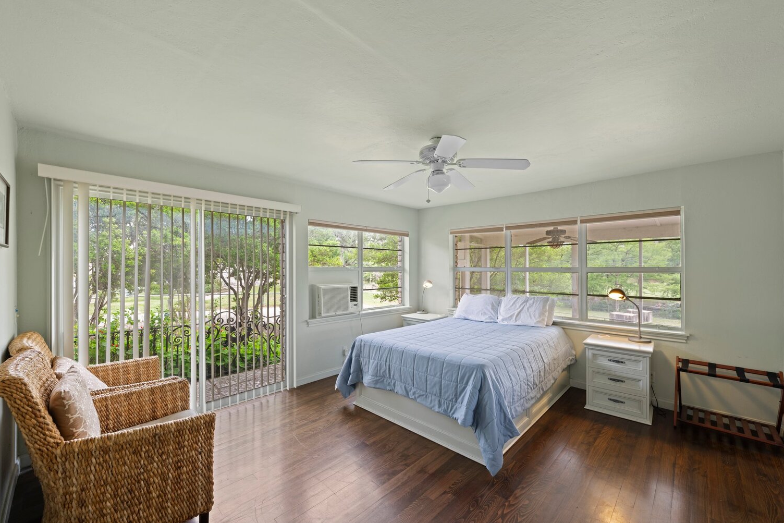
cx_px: 407
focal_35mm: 14
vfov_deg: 81.2
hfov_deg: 104.2
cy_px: 265
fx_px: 305
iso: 100
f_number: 7.1
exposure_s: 1/1.67
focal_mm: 13
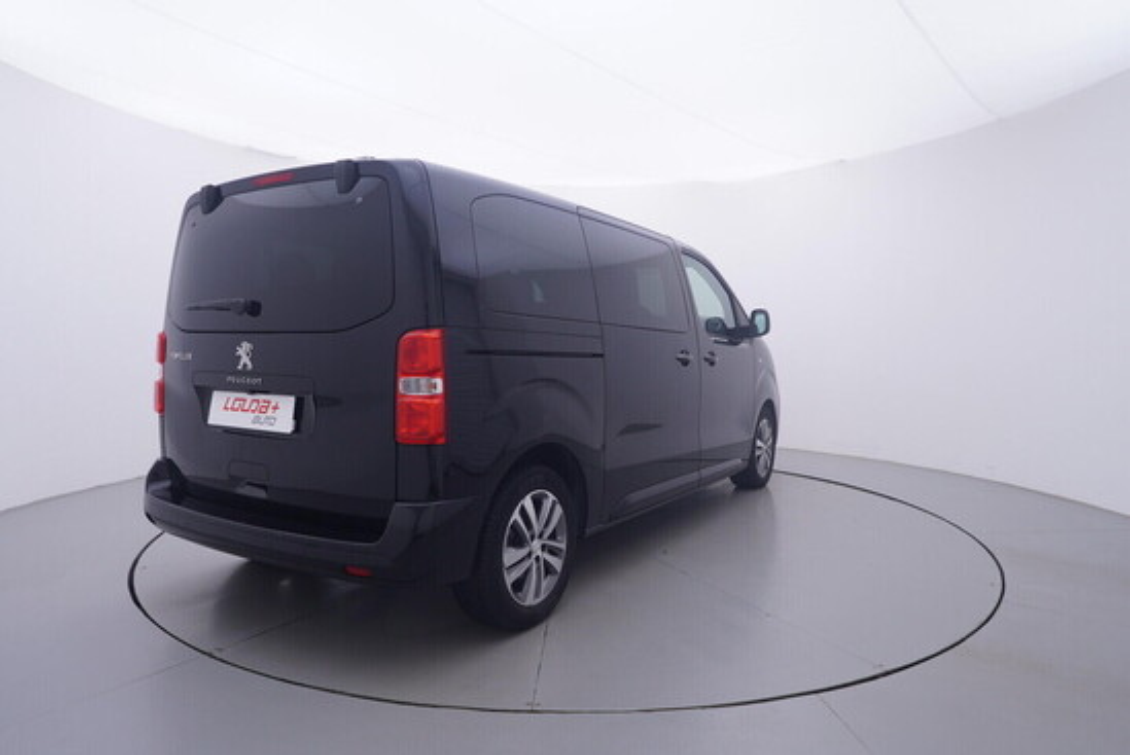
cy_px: 378
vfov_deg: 56.2
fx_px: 707
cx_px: 565
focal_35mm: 22
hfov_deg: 77.3
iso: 200
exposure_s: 1/80
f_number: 5
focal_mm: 15
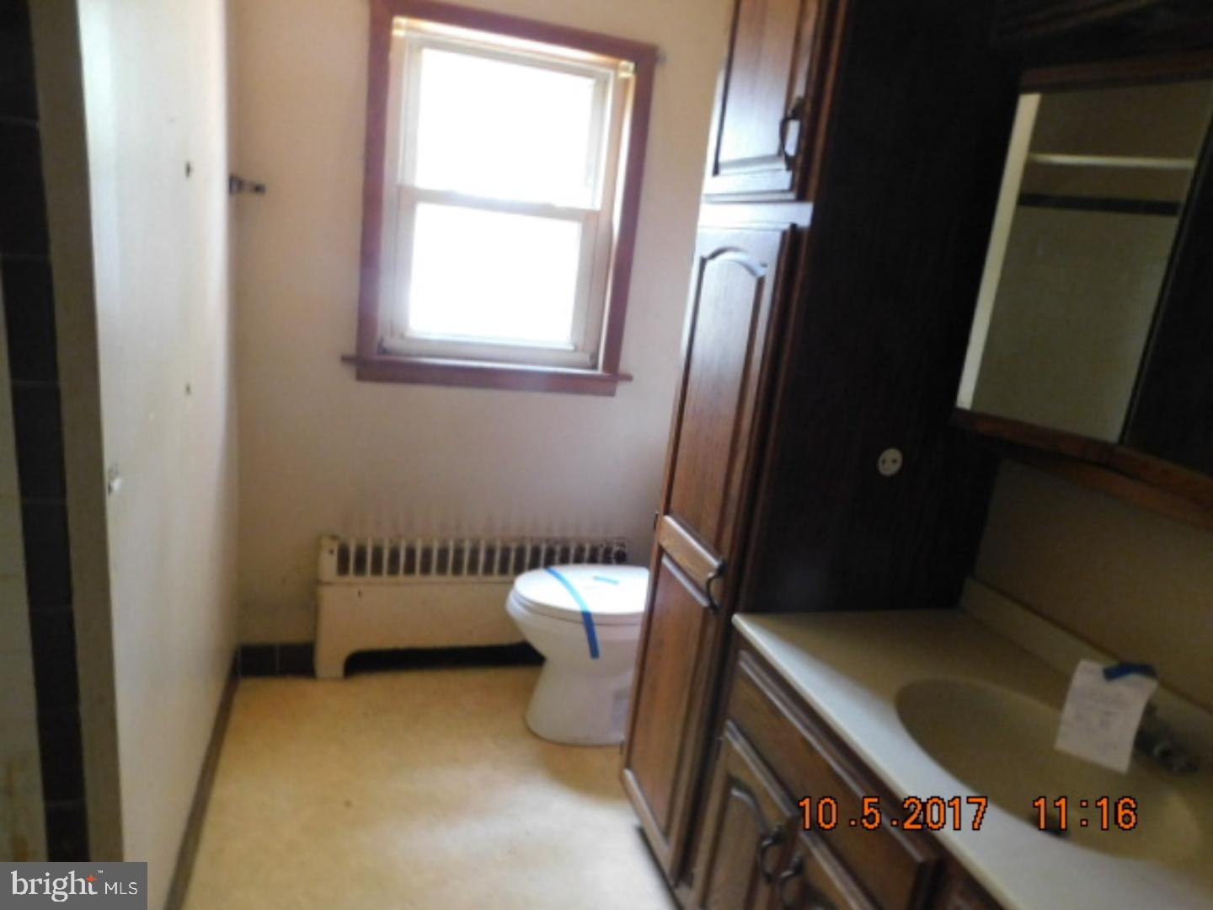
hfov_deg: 73.9
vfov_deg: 58.9
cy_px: 455
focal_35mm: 23
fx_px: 806
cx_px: 606
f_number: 3
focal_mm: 4
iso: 500
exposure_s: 1/8
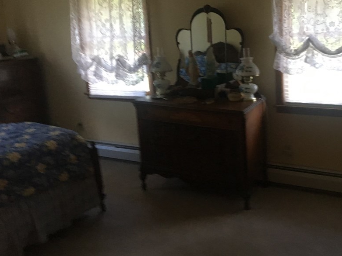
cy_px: 104
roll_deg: +3.1
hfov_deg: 48.3
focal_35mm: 38
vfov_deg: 37.6
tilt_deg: -12.0
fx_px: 375
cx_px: 222
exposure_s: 1/30
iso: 200
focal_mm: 4.15
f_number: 2.2
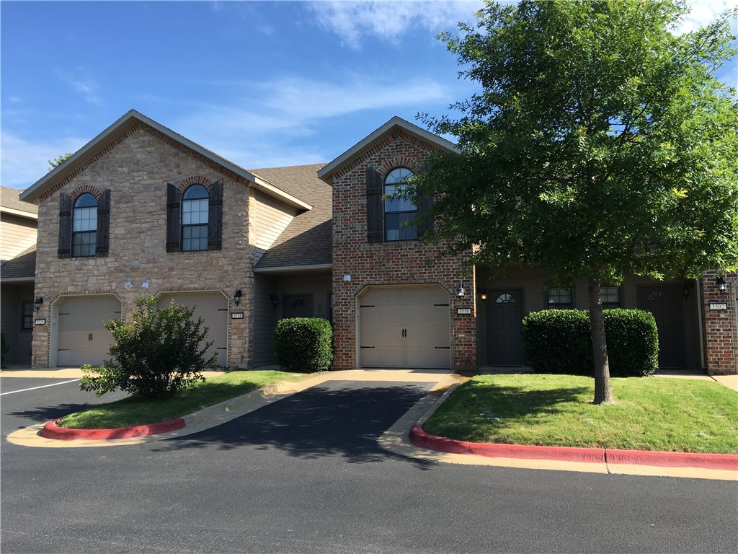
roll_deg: +0.1
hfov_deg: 61.7
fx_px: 618
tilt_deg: +6.7
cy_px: 277
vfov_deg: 48.2
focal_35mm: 29
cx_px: 369
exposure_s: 1/793
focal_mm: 4.15
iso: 25
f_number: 2.2
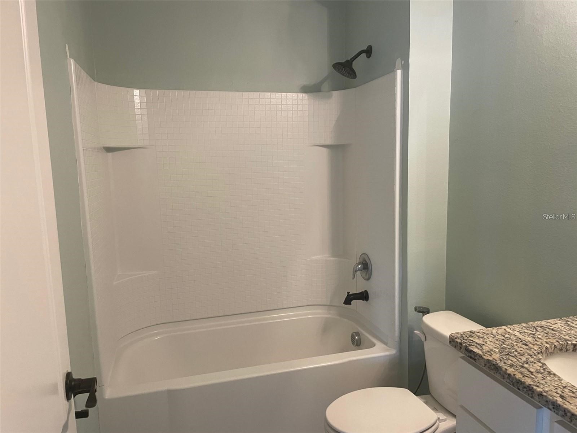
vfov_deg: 53.1
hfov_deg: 67.3
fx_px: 433
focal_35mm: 26
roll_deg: +1.3
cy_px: 216
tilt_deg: -6.6
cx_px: 288
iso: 200
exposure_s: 1/60
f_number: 1.6
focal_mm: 4.2
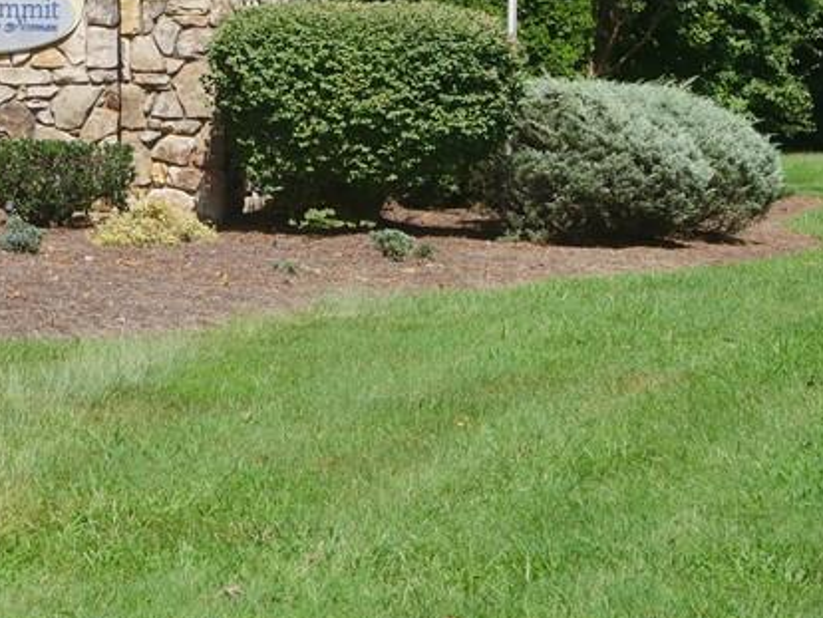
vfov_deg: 9.4
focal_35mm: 158
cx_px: 71
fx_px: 3759
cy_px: 171
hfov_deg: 12.4
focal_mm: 32
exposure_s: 1/320
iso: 200
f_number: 8
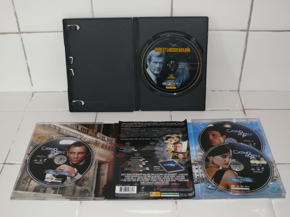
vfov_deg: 32.2
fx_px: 377
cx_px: 145
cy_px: 108
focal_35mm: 45
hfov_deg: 42.1
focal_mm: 8.9
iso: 100
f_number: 2.8
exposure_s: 1/30
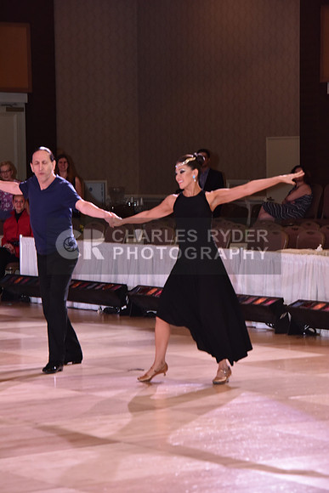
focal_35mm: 140
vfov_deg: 14.7
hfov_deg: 9.8
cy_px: 246
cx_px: 164
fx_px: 1918
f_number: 5.6
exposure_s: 1/250
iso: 2000
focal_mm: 140
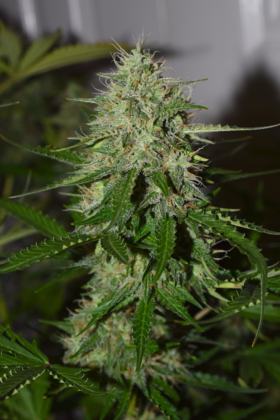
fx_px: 700
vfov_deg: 33.4
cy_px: 210
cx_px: 140
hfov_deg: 22.6
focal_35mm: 60
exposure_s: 1/60
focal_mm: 40
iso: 100
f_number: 8
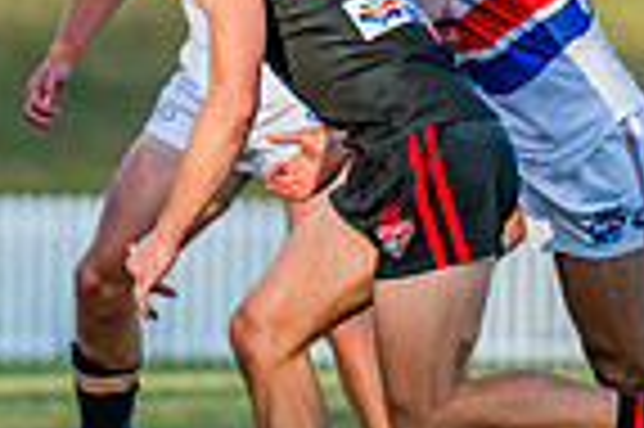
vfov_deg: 1.2
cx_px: -728
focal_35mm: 1110
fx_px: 19834
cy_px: 205
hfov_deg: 1.9
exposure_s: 1/1600
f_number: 4
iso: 800
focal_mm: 240
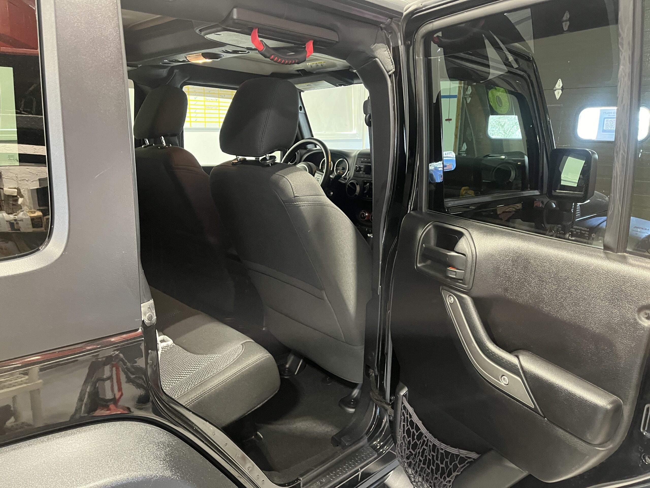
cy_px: 244
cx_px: 325
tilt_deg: -12.3
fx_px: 488
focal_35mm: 26
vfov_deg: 53.1
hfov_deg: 67.3
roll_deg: -0.2
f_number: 1.6
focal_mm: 5.1
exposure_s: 1/40
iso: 500
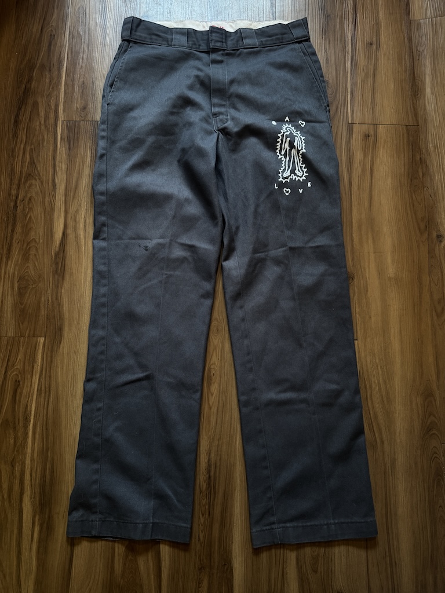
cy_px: 296
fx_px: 411
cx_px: 222
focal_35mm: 24
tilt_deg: -80.0
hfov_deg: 56.8
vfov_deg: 71.6
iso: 250
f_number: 1.78
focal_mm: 6.76
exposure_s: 1/50
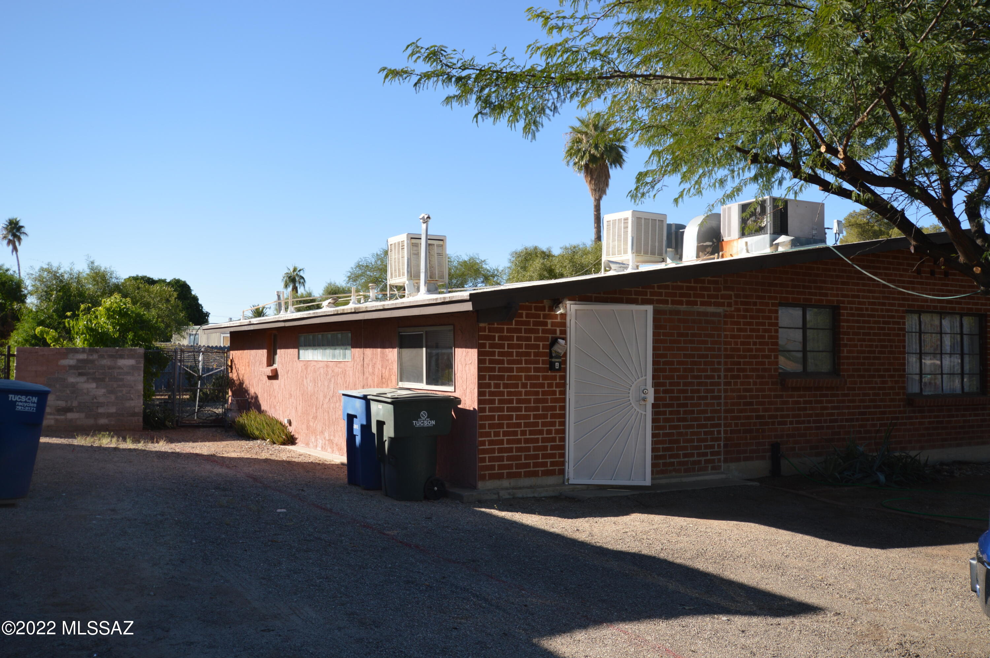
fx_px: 907
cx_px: 495
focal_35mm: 33
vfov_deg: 39.9
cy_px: 329
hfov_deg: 57.3
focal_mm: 22
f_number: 7.1
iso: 100
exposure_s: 1/200
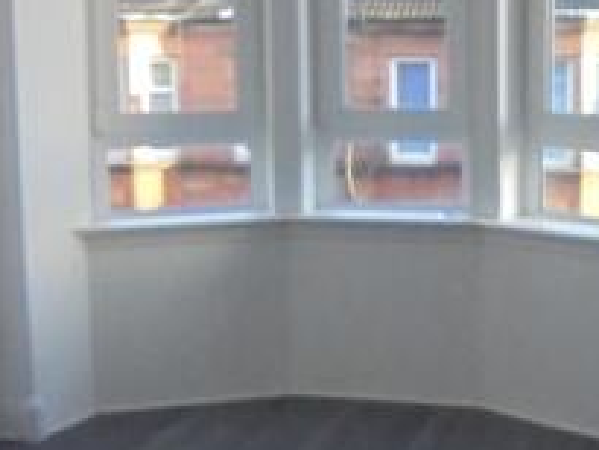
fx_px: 1281
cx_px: 495
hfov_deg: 25.8
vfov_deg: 19.9
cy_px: 238
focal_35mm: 74
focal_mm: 4.6
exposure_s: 1/125
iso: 400
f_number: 3.5
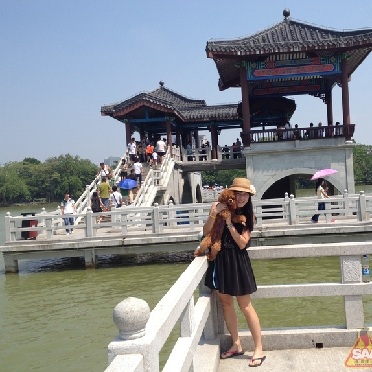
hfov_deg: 39.7
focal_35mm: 42
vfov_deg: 40.0
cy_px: 183
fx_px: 511
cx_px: 237
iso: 50
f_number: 2.4
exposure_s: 1/1783
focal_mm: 4.28
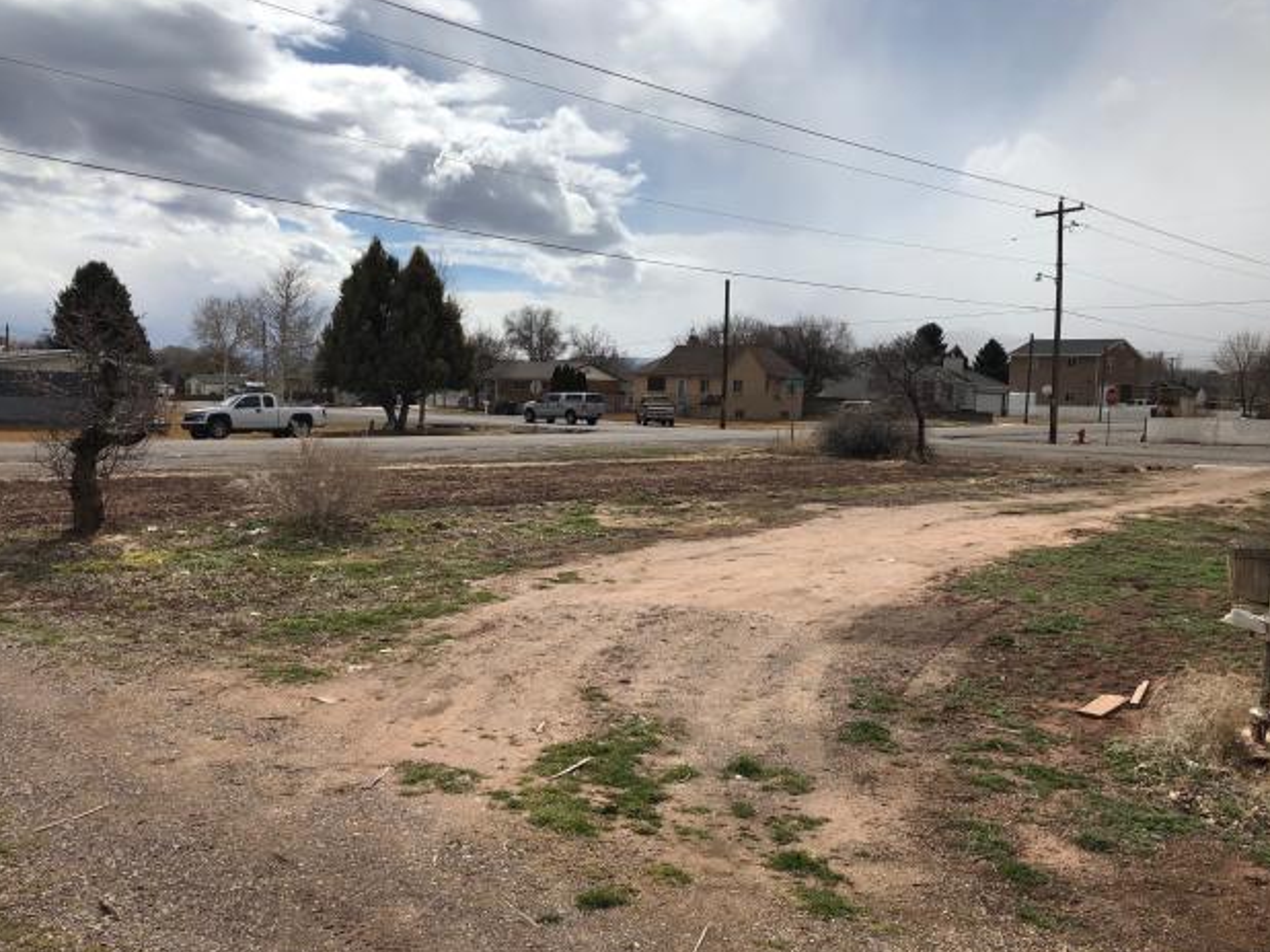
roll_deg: -0.4
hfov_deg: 61.7
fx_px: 1064
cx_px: 641
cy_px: 479
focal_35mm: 29
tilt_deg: -5.1
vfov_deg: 48.2
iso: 20
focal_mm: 3.99
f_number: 1.8
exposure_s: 1/6024
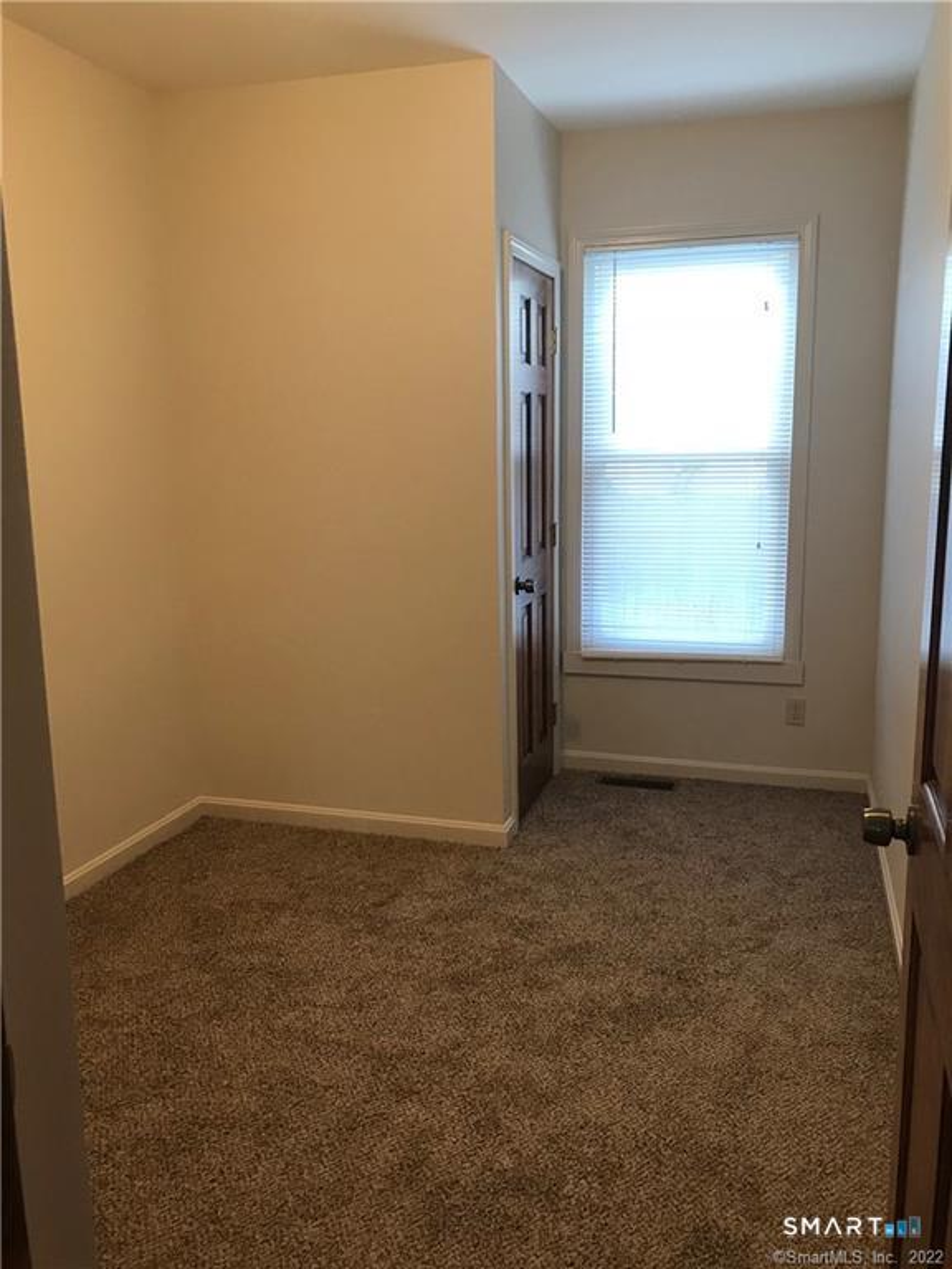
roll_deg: +2.0
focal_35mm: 28
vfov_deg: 63.4
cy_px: 634
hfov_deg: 49.7
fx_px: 1027
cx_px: 476
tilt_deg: -10.1
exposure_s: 1/30
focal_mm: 3.99
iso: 40
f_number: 1.8
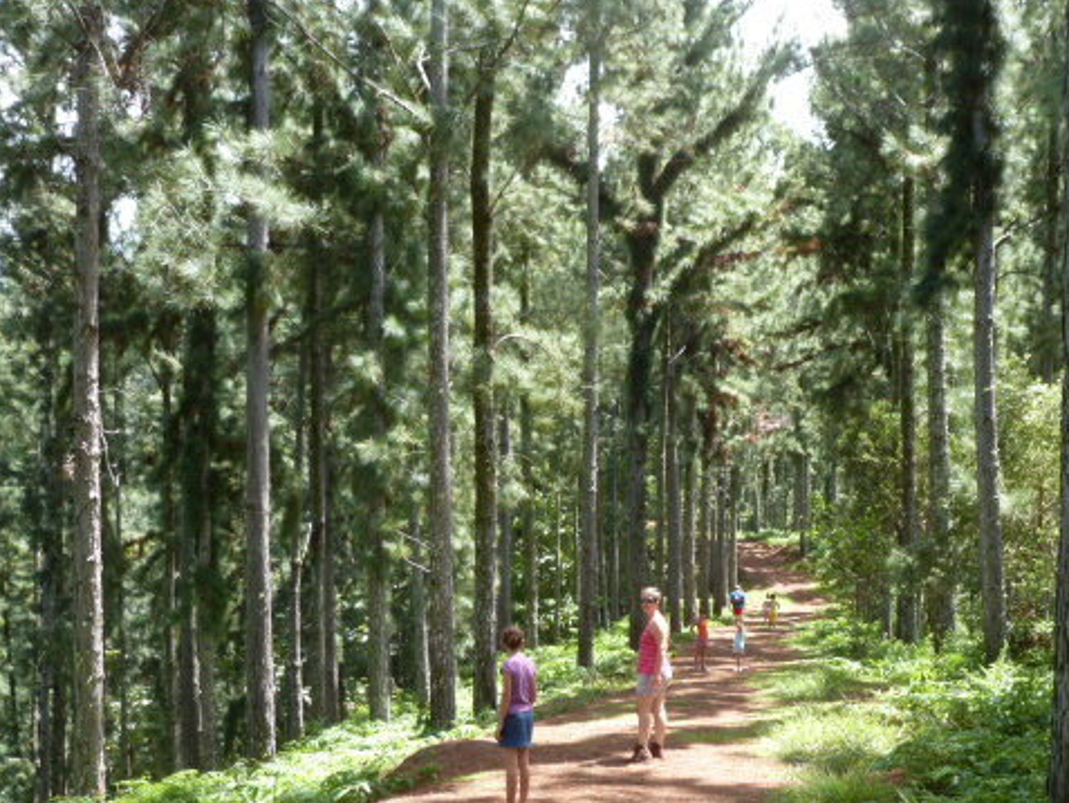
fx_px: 1575
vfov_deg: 28.4
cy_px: 525
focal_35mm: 51
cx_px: 659
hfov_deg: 37.3
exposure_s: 1/80
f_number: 3.8
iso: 100
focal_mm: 6.8
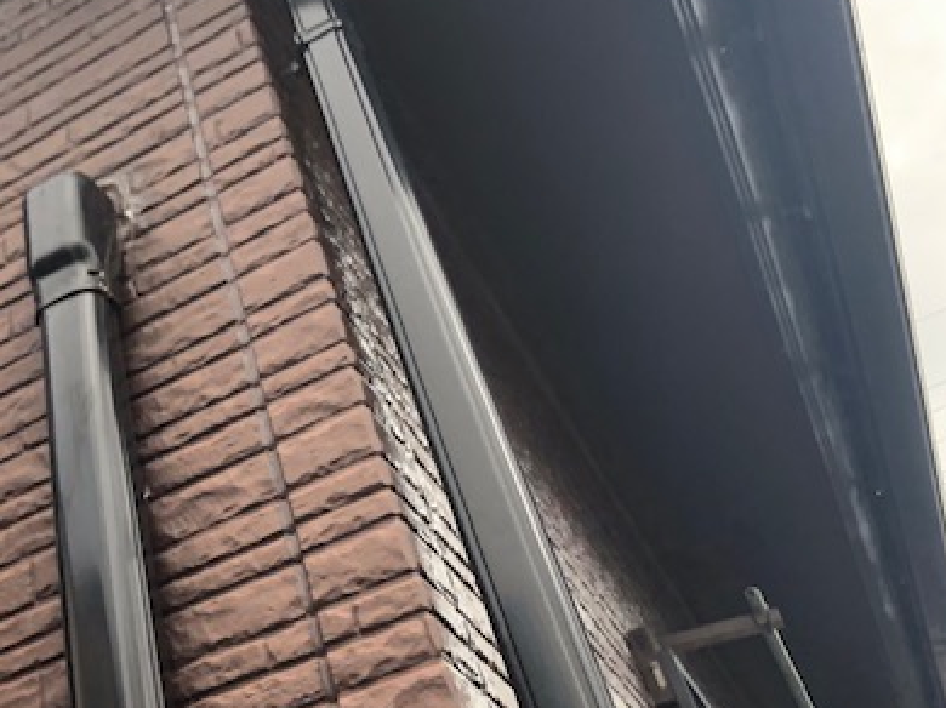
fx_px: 1256
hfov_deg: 39.7
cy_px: 429
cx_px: 192
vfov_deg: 31.4
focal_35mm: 46
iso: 20
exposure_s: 1/490
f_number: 1.8
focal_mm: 3.99
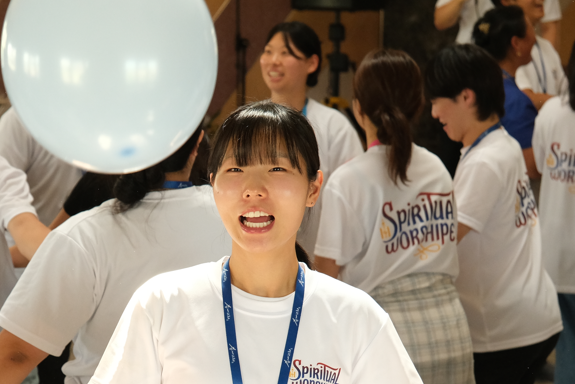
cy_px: 318
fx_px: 1805
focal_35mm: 113
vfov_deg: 12.1
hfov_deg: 17.9
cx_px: 94
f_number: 3.2
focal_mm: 33
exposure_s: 1/250
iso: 1250
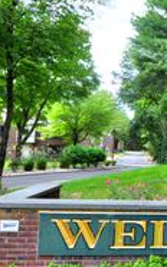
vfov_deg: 44.0
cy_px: 126
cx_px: 213
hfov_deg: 24.9
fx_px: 330
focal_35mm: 45
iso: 640
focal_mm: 11
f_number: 8
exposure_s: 1/200
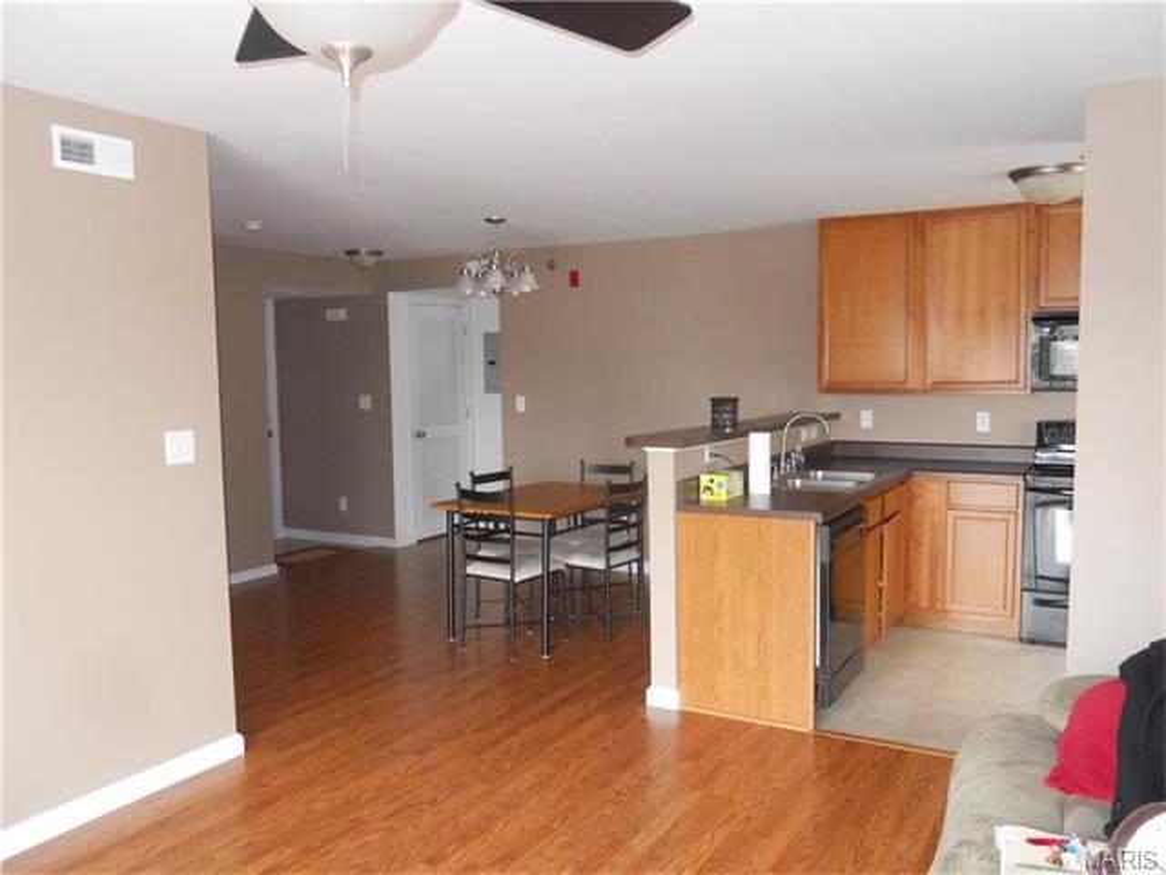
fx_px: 943
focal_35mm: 28
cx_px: 583
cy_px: 438
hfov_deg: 63.4
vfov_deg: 49.7
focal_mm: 5
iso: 400
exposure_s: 1/25
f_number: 2.7
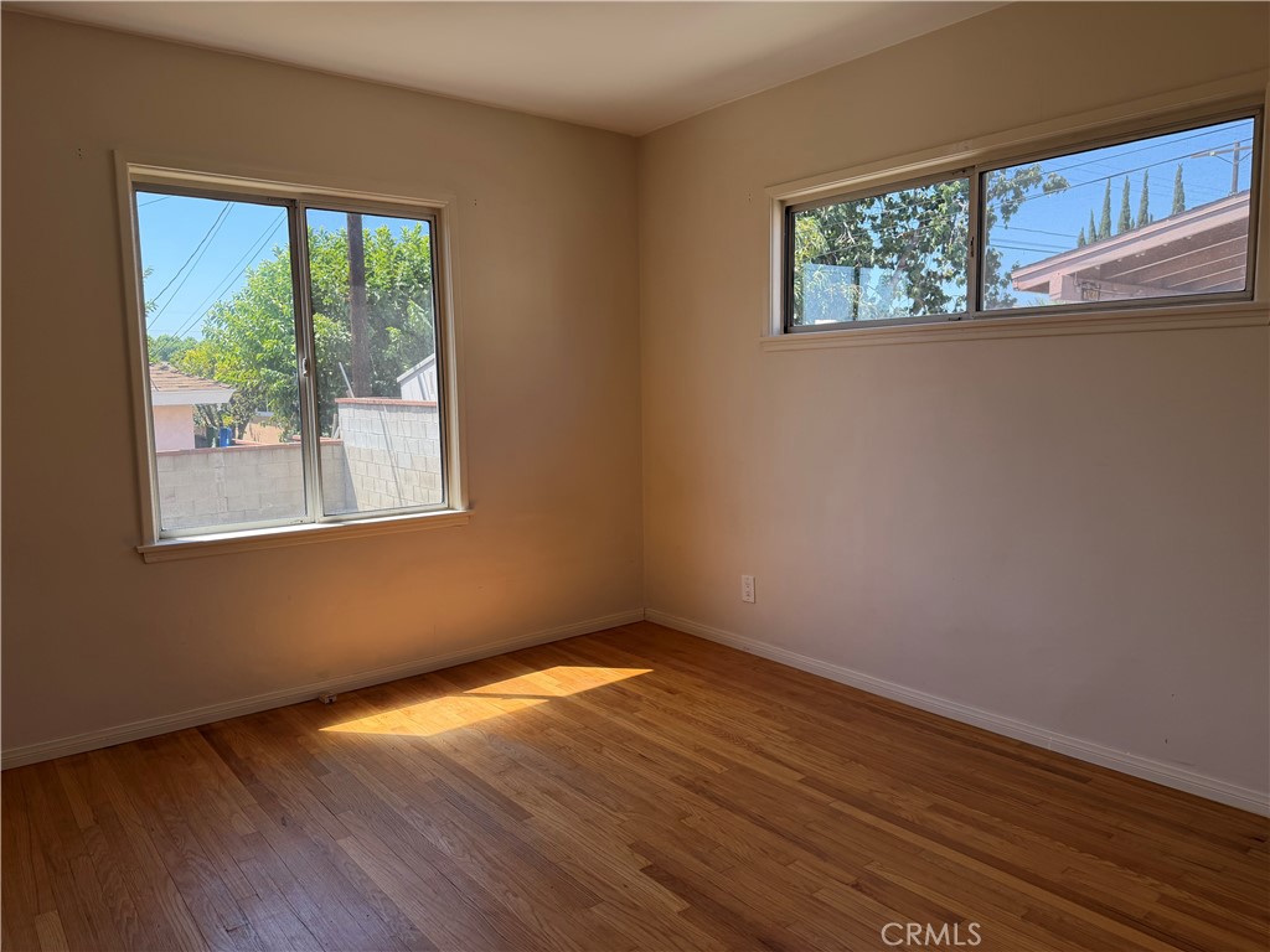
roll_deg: +1.4
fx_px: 881
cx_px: 635
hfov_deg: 71.6
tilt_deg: -6.1
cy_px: 476
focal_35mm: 24
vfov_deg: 56.8
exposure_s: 1/750
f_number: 1.78
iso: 100
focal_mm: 6.76
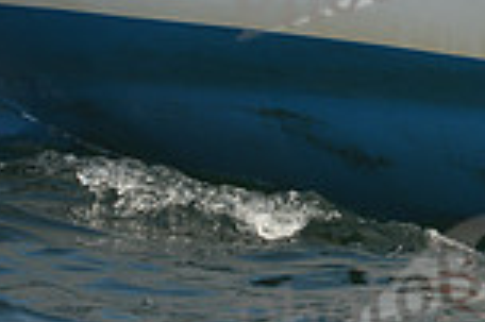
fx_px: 14884
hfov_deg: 1.9
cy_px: -253
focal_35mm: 1106
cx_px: 849
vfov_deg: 1.2
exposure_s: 1/1250
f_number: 5.6
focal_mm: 290
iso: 320
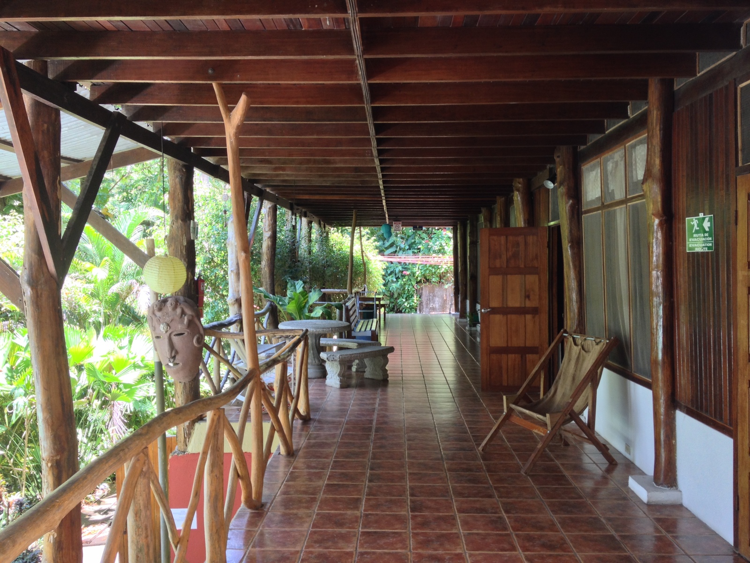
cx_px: 375
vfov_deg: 40.7
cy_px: 282
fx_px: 758
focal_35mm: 35
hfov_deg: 52.6
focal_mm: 4.28
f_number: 2.4
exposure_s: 1/30
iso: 50
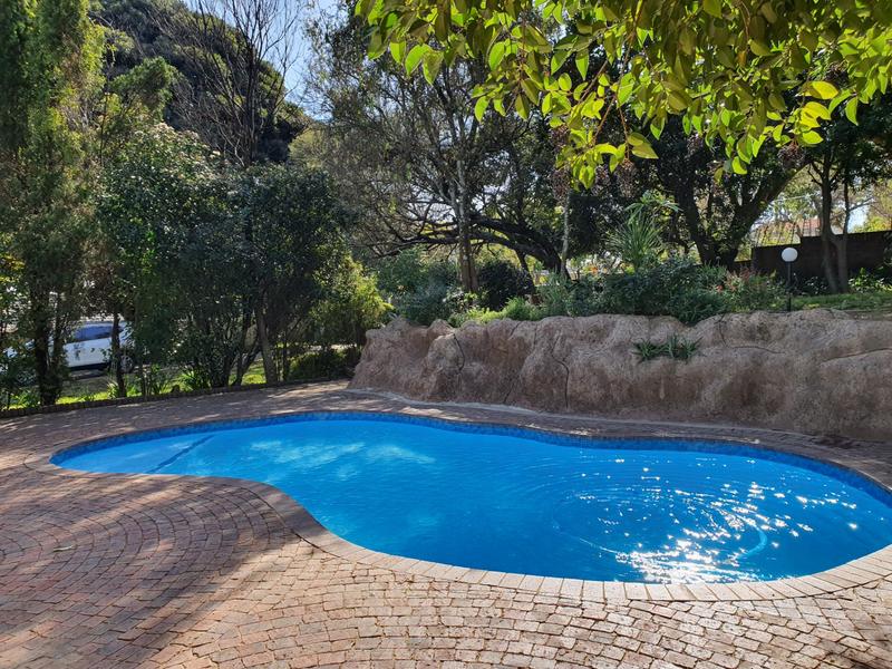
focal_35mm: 26
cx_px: 446
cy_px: 334
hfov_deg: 67.3
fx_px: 670
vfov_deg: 53.1
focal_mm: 4.3
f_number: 2.4
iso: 50
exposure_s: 1/610
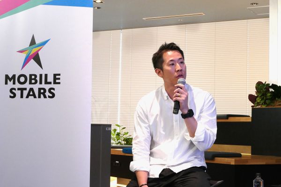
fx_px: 539
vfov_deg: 19.7
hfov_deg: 29.2
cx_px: 140
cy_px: 94
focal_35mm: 69
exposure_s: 1/100
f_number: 7.1
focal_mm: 24.99
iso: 1600
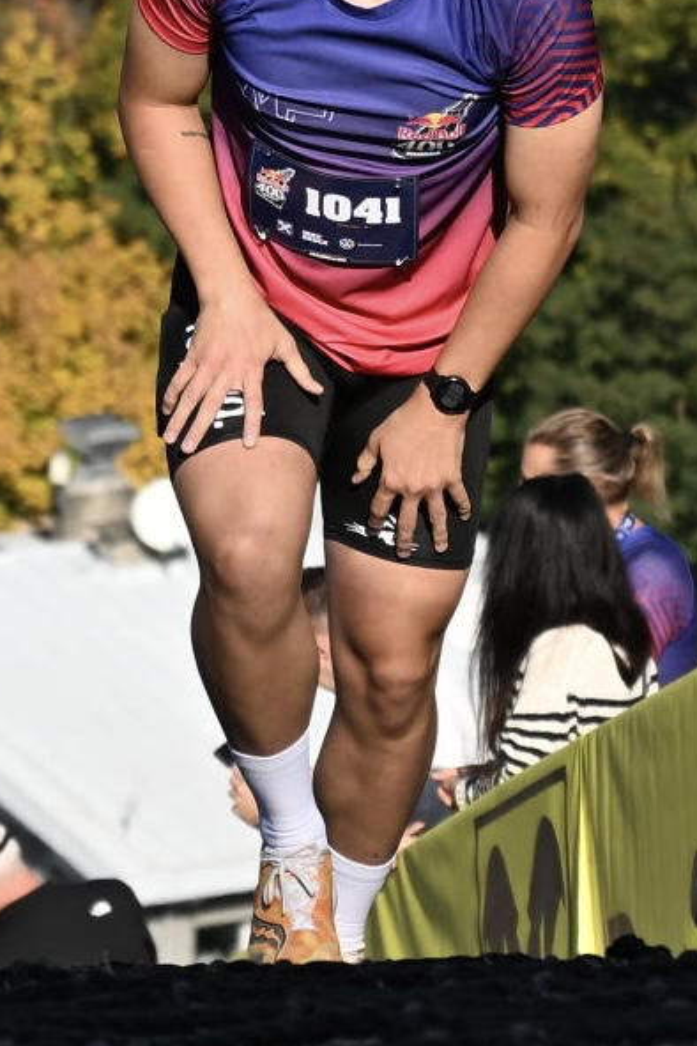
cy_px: 355
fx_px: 2962
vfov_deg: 20.0
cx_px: 253
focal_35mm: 102
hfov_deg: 13.4
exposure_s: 1/1250
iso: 100
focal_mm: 70
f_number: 4
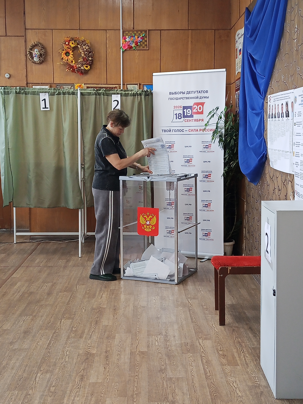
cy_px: 202
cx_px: 152
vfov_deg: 38.9
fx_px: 572
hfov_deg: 29.7
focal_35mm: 49
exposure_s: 1/100
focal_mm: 3.98
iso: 400
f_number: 1.8
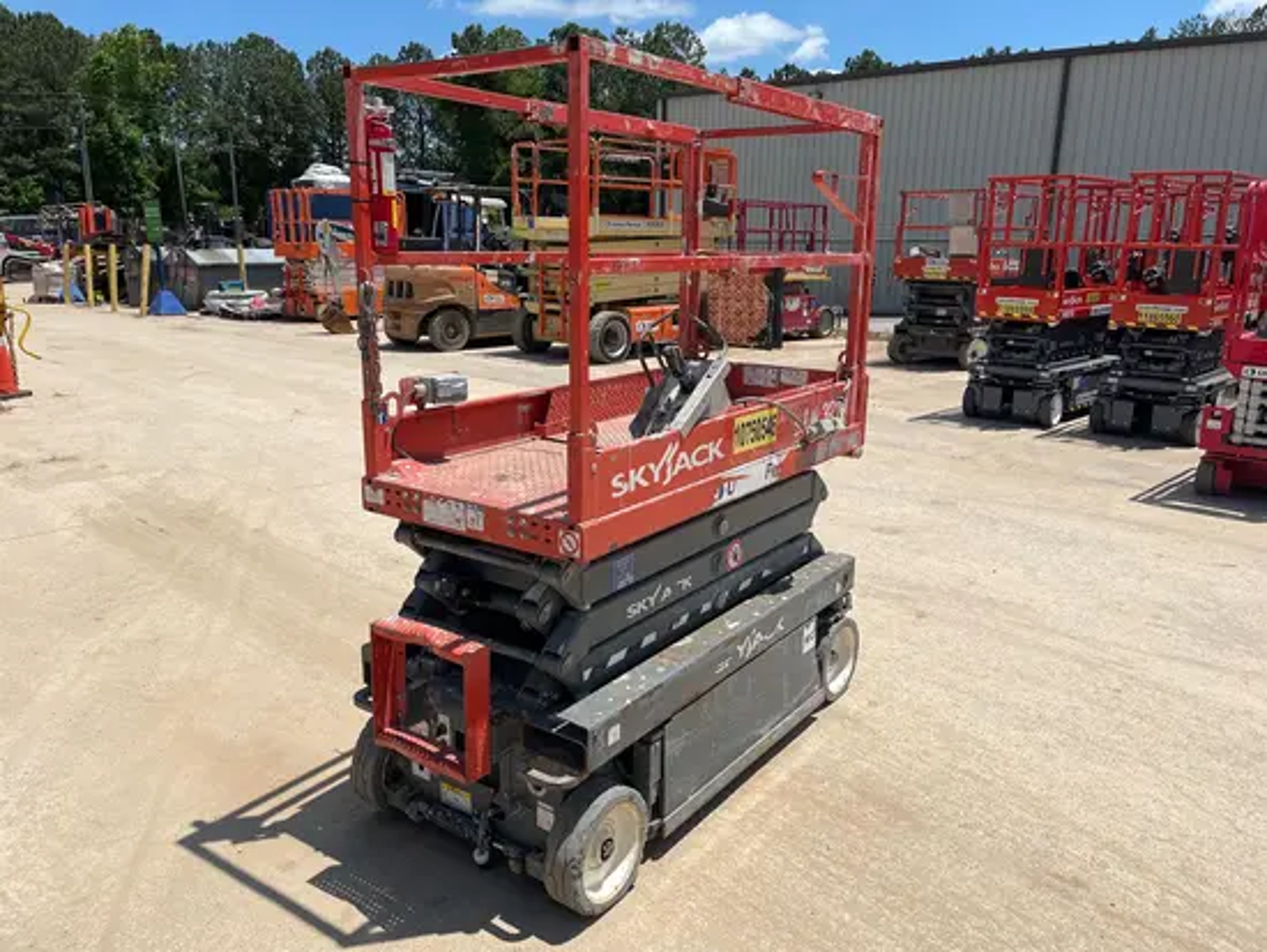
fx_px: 952
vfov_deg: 53.1
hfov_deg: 67.3
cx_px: 634
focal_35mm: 26
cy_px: 476
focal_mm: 5.1
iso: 50
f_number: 1.6
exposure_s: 1/5076
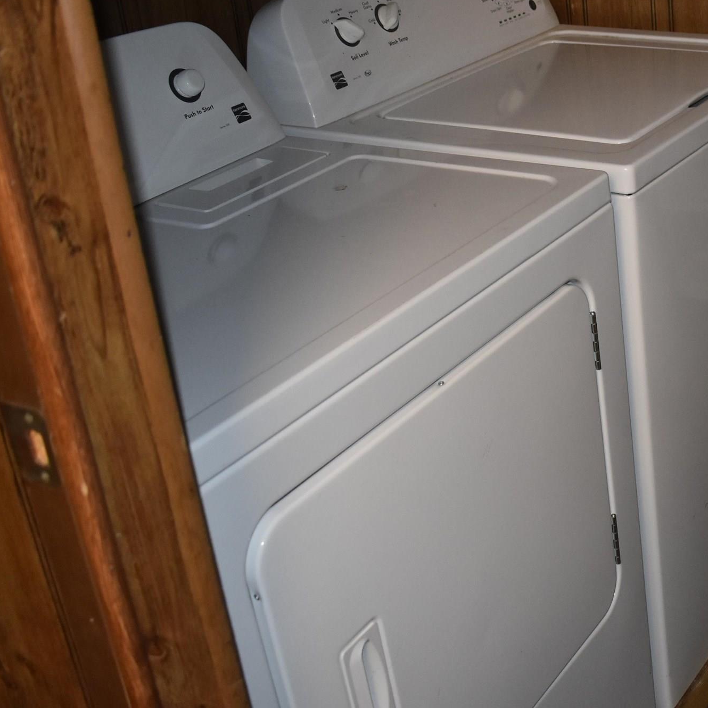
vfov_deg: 32.1
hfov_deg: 30.0
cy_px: 274
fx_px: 1226
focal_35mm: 53
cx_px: 704
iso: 1250
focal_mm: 18
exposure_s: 1/80
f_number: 3.5
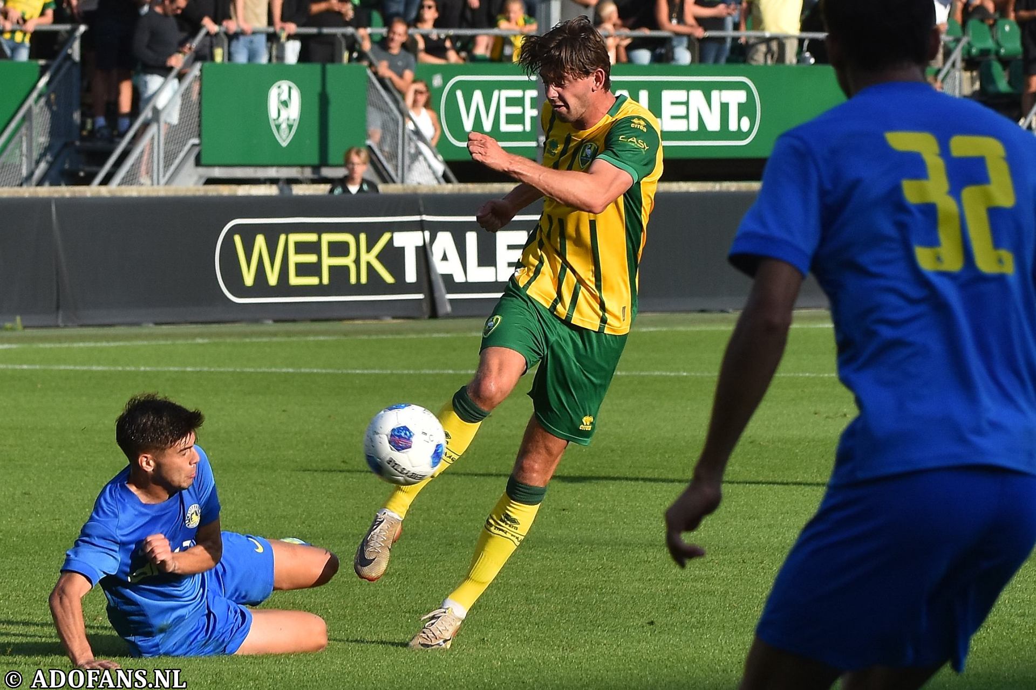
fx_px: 4101
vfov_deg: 9.6
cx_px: 518
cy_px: 345
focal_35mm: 142
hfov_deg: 14.4
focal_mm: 95
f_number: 4
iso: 180
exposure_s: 1/1000
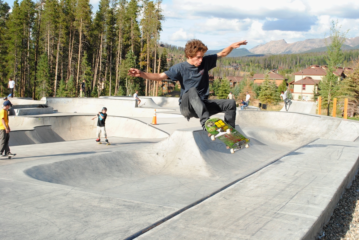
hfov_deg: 41.1
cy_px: 120
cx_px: 180
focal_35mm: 48
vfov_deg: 28.2
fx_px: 479
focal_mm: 32
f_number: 7.1
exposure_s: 1/500
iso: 400
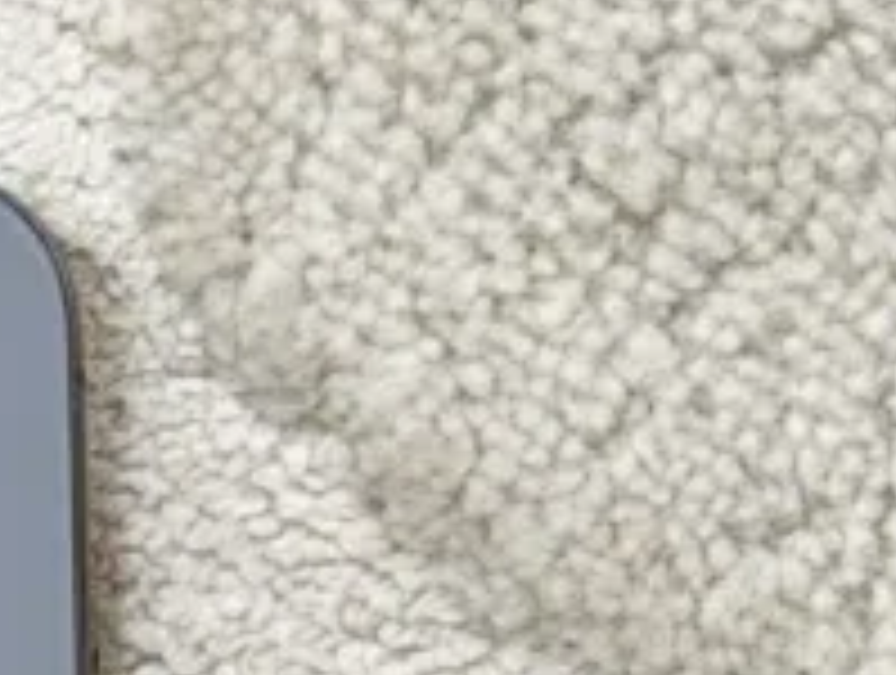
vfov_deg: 9.6
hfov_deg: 12.2
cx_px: -450
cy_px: 774
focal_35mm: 154
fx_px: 3993
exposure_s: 1/33
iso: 200
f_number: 1.78
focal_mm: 6.76
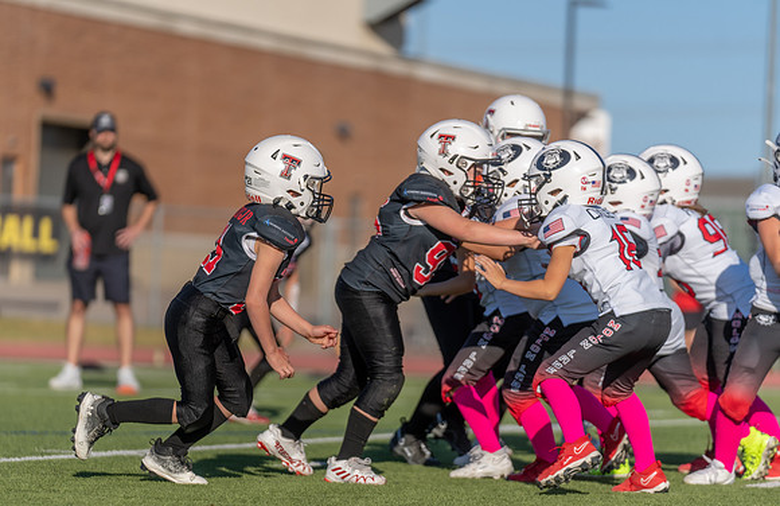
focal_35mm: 227
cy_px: 314
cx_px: 309
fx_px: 4868
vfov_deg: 5.9
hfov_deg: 9.2
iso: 100
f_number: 2.8
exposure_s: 1/2500
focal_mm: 186
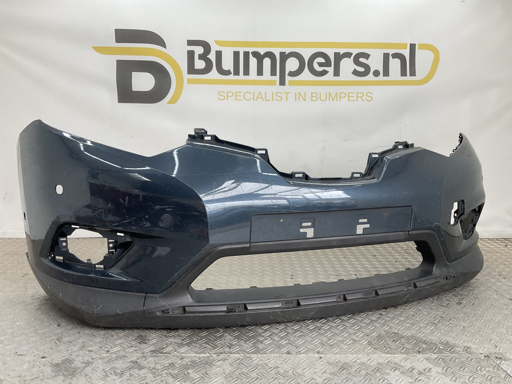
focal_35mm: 29
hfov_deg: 61.7
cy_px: 192
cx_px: 256
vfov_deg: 48.2
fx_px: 429
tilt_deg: -5.5
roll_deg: -1.6
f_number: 1.8
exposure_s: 1/118
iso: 16
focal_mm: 3
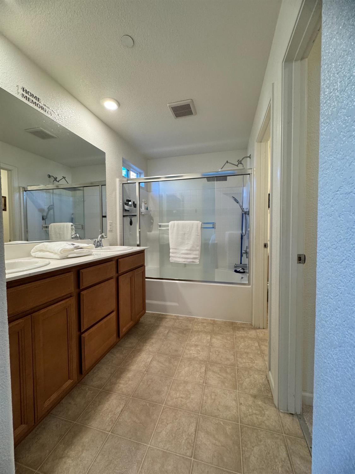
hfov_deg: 85.7
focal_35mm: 14
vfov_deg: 102.1
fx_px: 191
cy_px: 237
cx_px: 178
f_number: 2.2
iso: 250
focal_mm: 2.22
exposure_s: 1/120
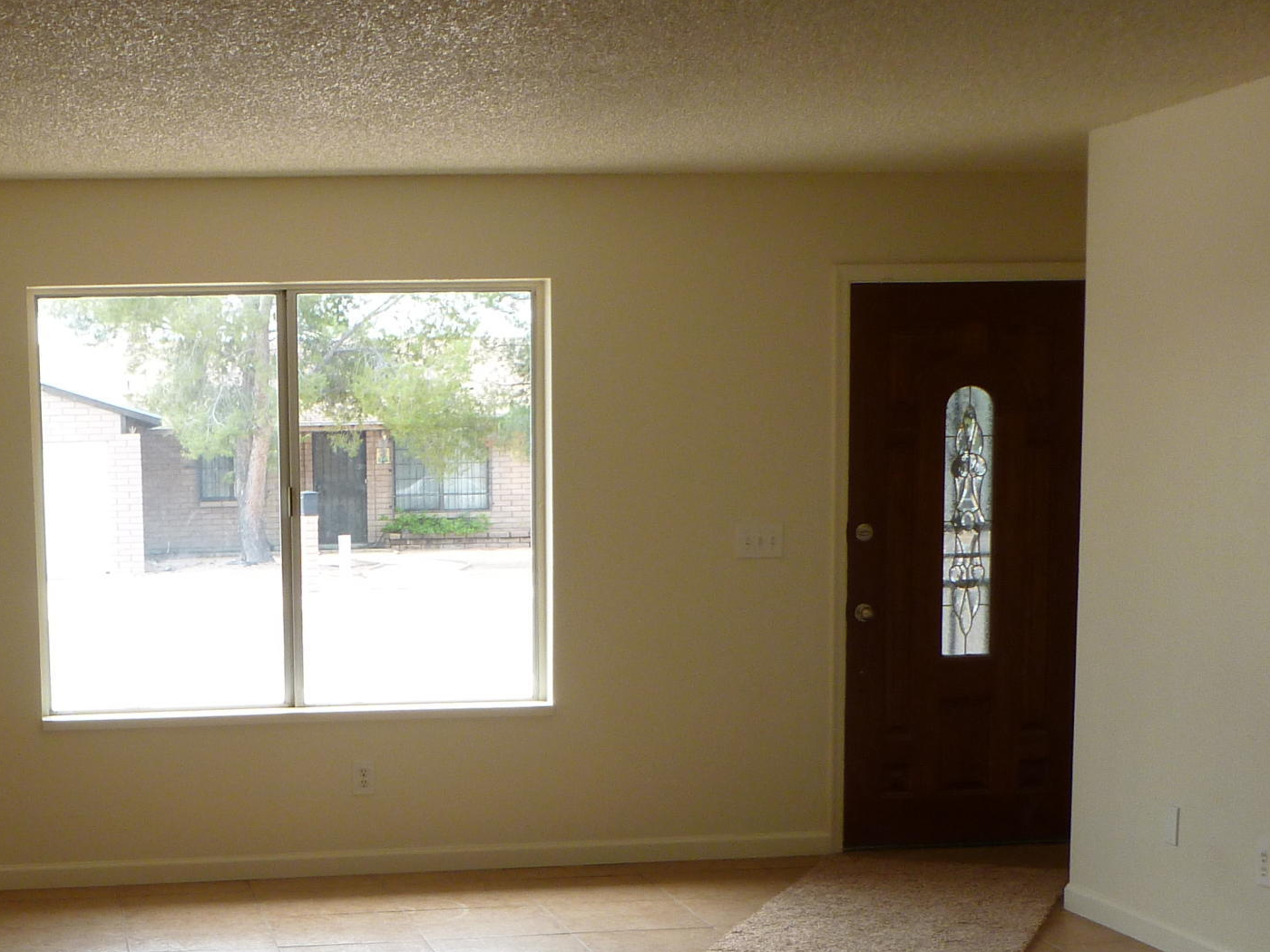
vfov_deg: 24.0
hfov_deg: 31.5
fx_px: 2201
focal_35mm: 60
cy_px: 786
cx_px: 292
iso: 100
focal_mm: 5
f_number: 3.3
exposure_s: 1/60
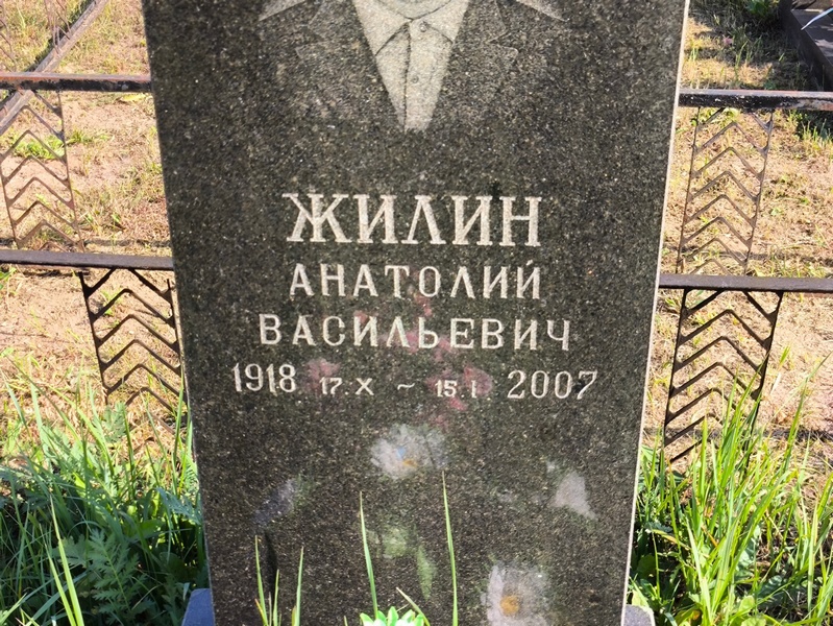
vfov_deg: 29.1
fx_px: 1204
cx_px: 416
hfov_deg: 38.2
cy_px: 313
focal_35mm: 50
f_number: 1.7
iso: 50
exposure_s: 1/377
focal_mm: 4.71
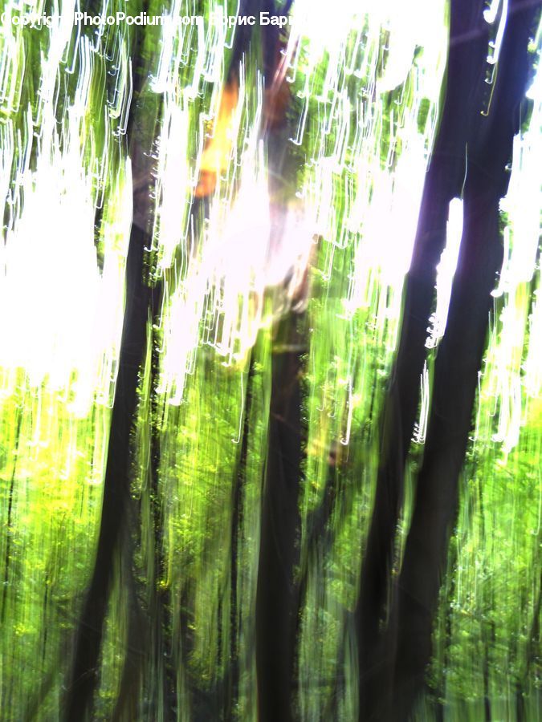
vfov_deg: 29.4
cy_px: 361
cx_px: 271
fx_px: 1378
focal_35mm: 66
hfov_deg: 22.3
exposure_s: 1/3
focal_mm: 11.7
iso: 400
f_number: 4.3
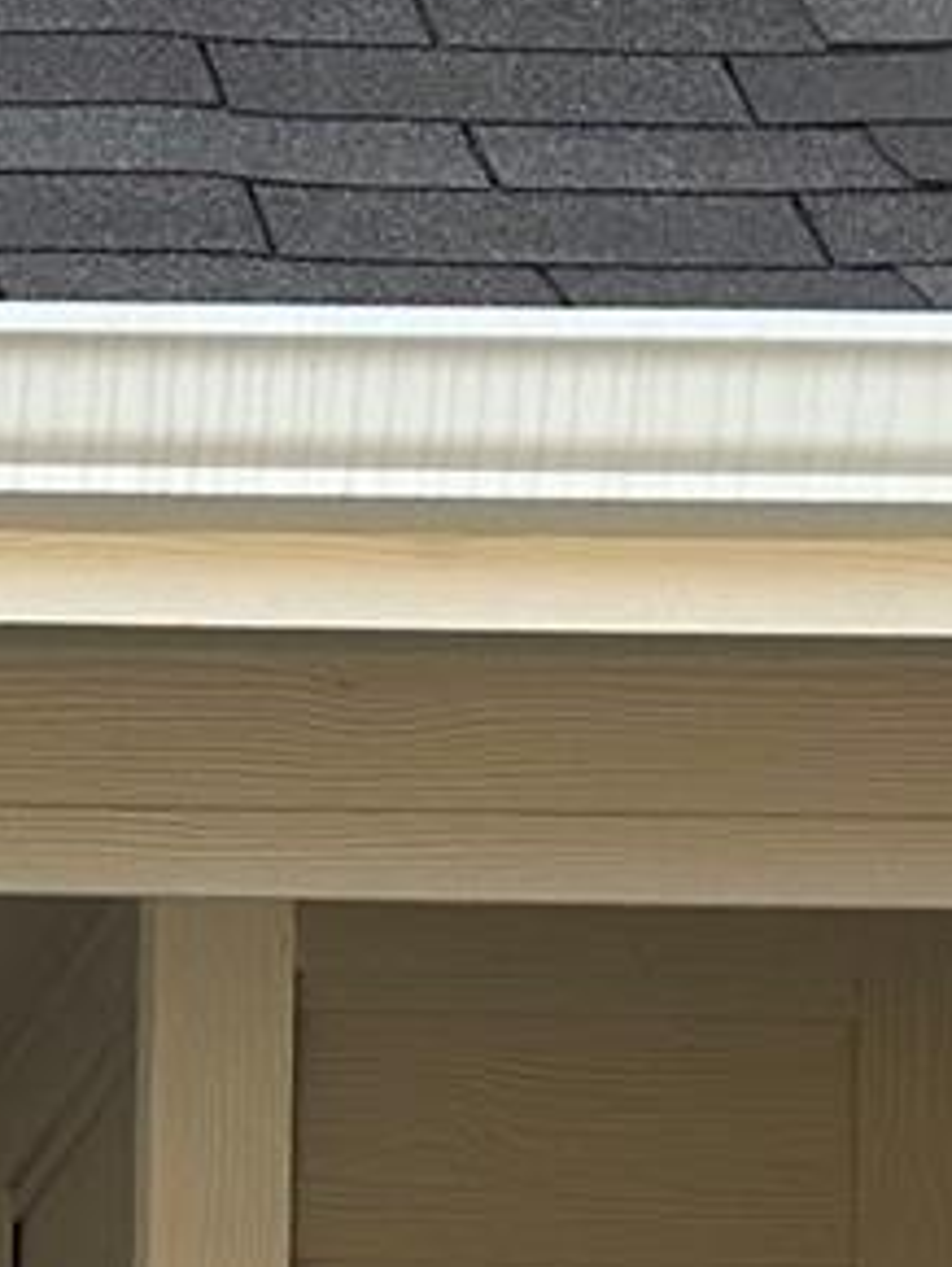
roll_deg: -0.3
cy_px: 2447
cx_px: -983
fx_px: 9300
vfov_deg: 7.5
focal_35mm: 254
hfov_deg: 5.7
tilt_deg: +3.6
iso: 80
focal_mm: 6.86
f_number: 1.78
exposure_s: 1/467
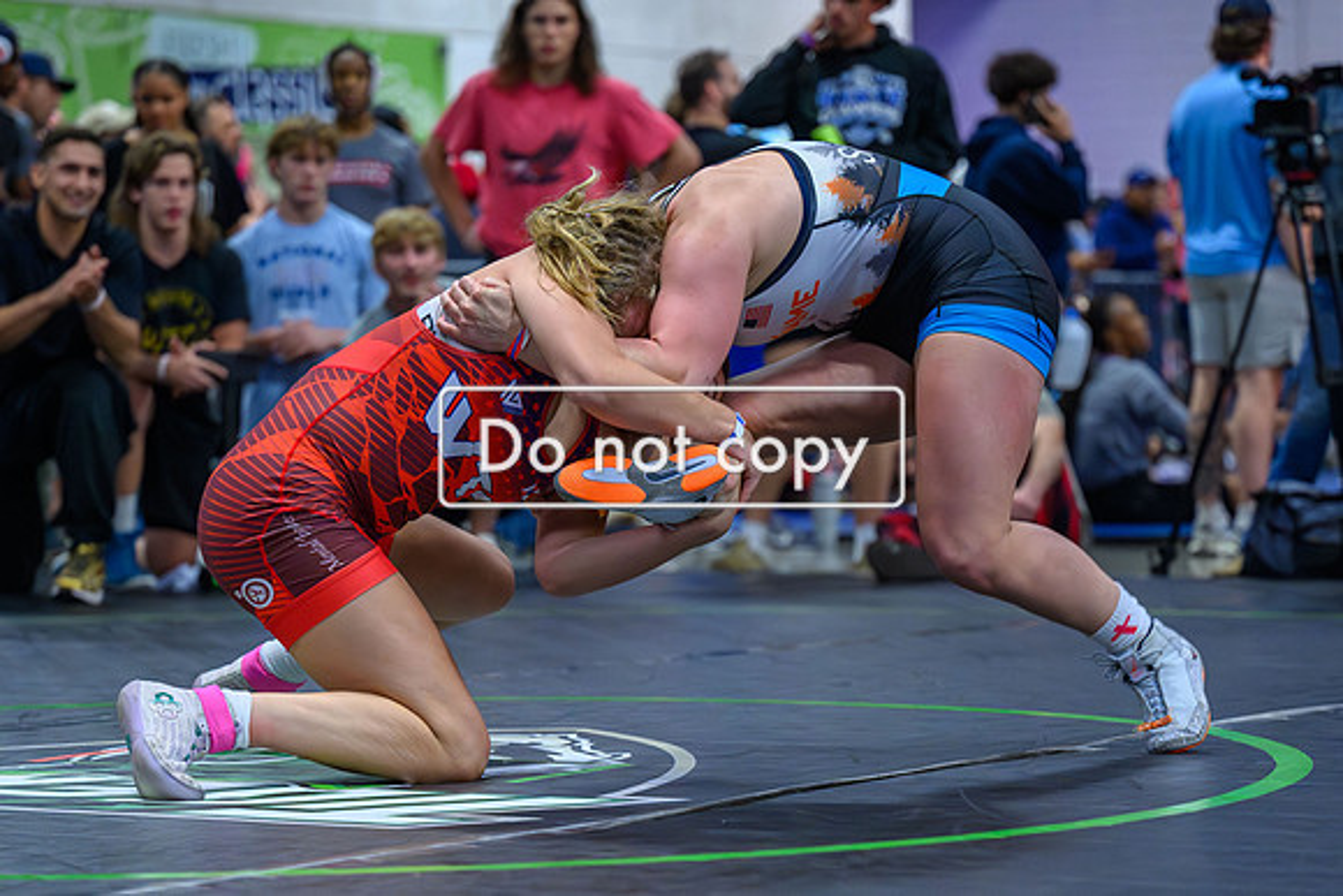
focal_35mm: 128
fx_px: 4763
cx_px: 736
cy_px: 635
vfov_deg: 10.7
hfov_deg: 16.0
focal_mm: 90
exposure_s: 1/640
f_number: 2.8
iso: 9000
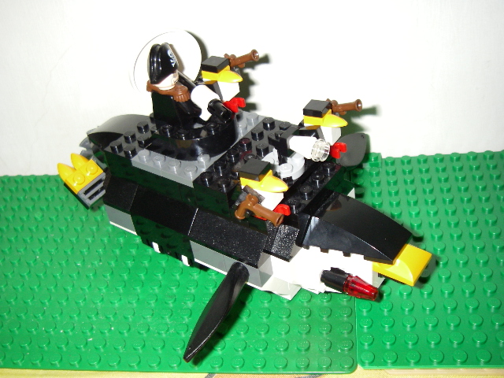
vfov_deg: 32.9
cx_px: 252
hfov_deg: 42.9
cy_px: 189
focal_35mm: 44
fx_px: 641
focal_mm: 7.3
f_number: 3.4
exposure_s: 1/40
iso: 160
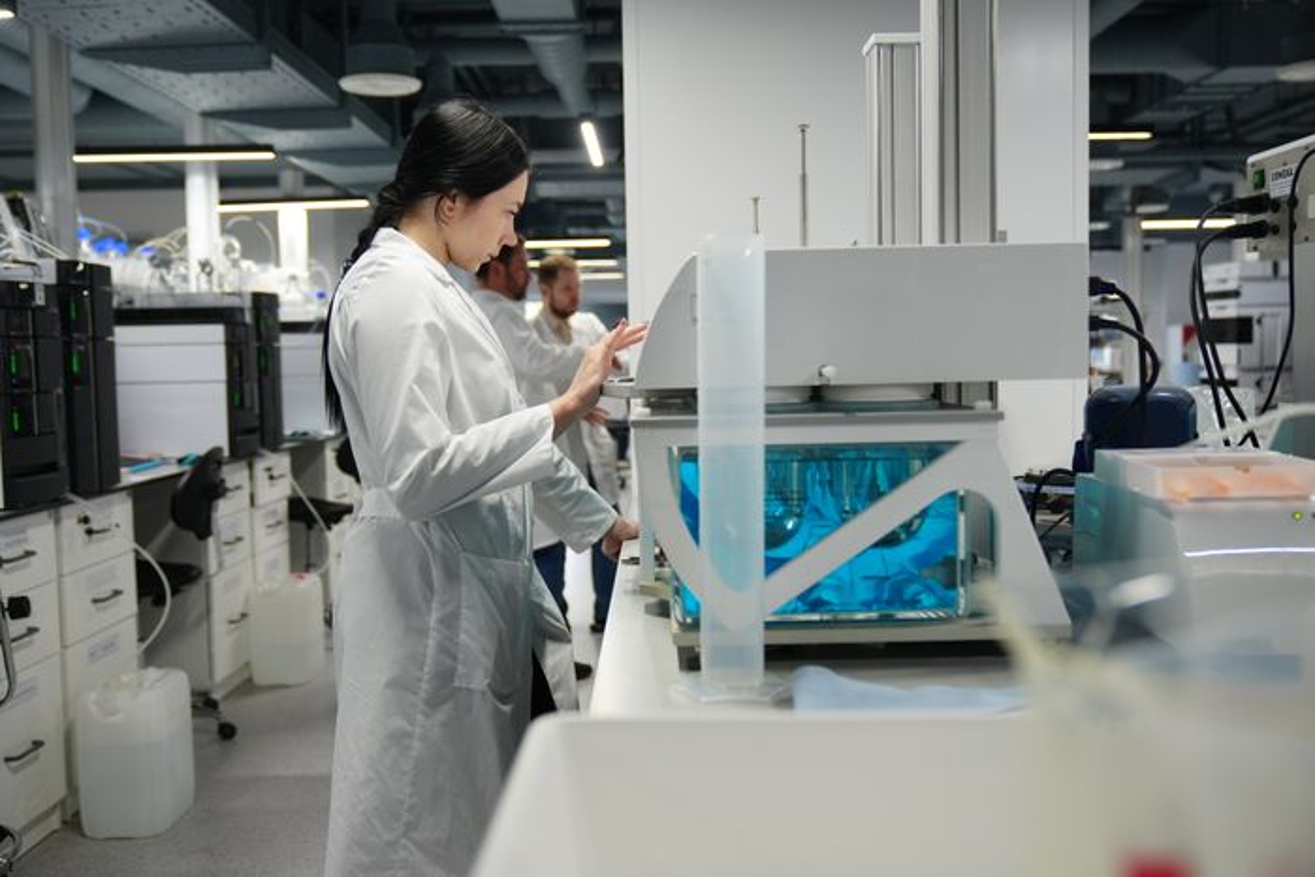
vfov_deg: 41.1
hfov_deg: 58.7
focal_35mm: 32
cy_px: 438
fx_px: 1169
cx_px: 658
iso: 1250
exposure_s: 1/640
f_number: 2.8
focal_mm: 32
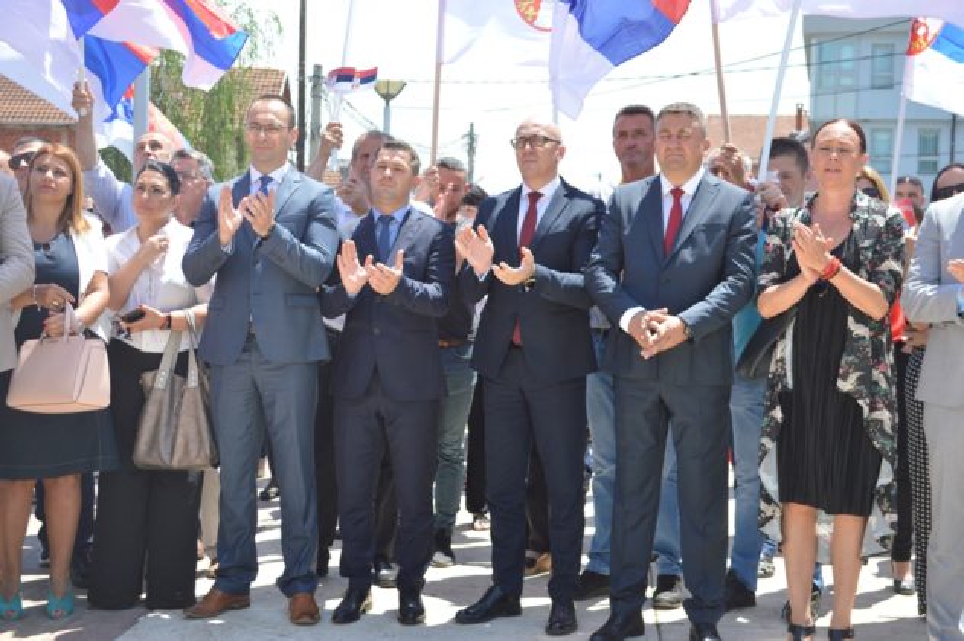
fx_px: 1404
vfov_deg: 25.7
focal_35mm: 52
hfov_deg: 37.9
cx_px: 482
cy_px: 320
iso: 400
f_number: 5
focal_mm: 35
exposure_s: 1/800
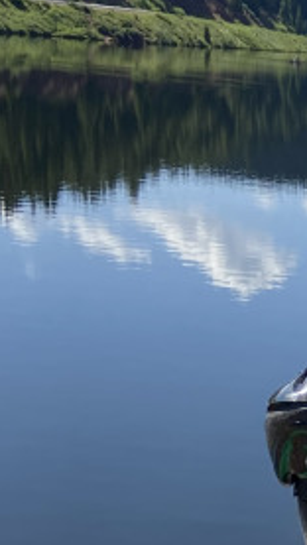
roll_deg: -5.9
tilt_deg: -15.7
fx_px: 1576
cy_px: 545
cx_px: 703
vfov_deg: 19.1
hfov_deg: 9.9
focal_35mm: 109
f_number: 1.8
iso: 32
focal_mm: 4.25
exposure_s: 1/1961
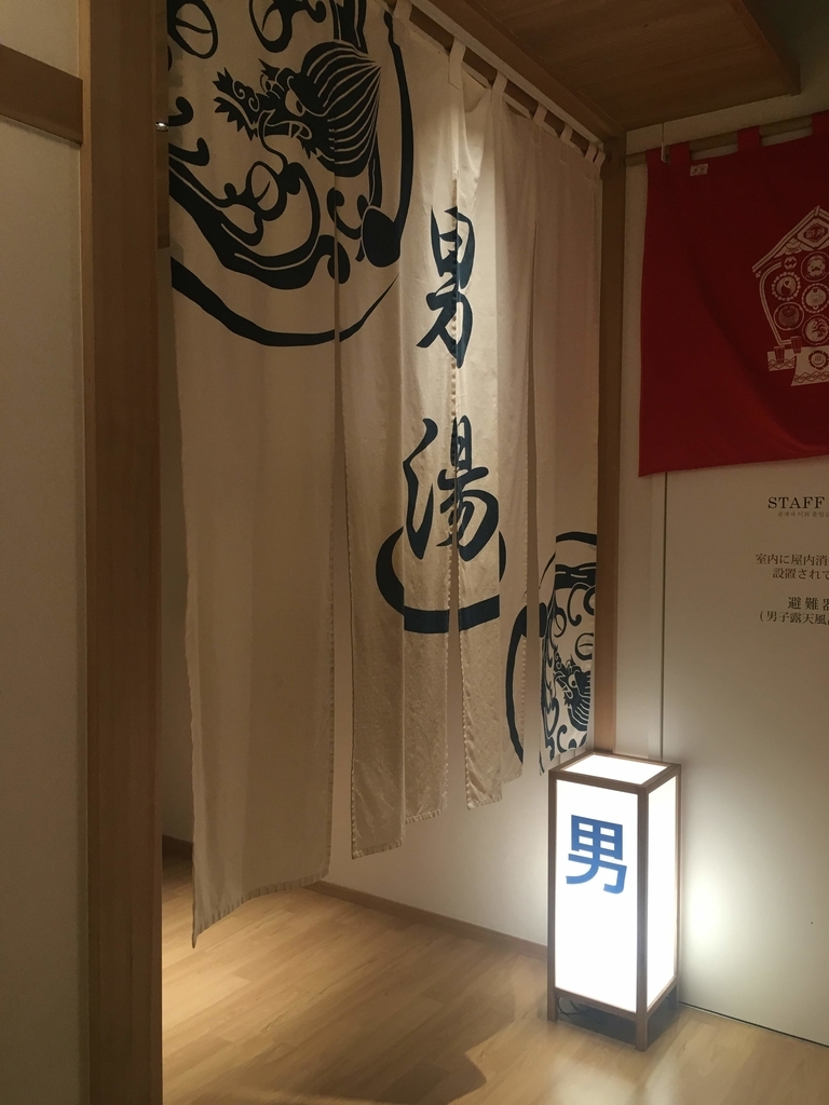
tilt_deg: -2.2
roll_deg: -0.2
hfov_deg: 48.2
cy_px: 552
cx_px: 414
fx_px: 926
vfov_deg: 61.7
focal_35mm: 29
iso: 80
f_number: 2.2
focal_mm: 4.15
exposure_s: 1/30
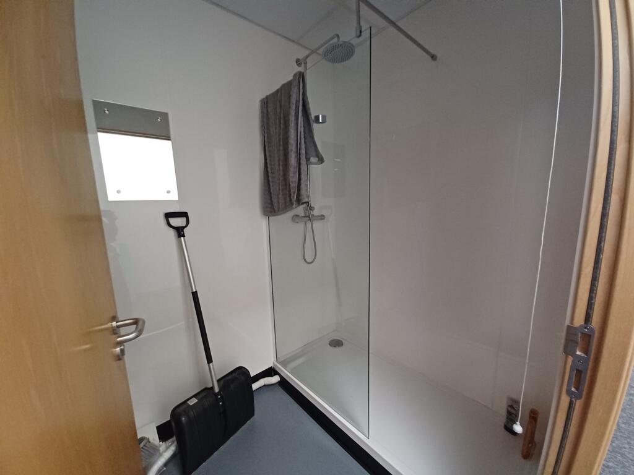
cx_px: 317
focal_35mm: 13
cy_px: 238
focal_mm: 1.42
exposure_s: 1/25
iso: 250
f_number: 2.2
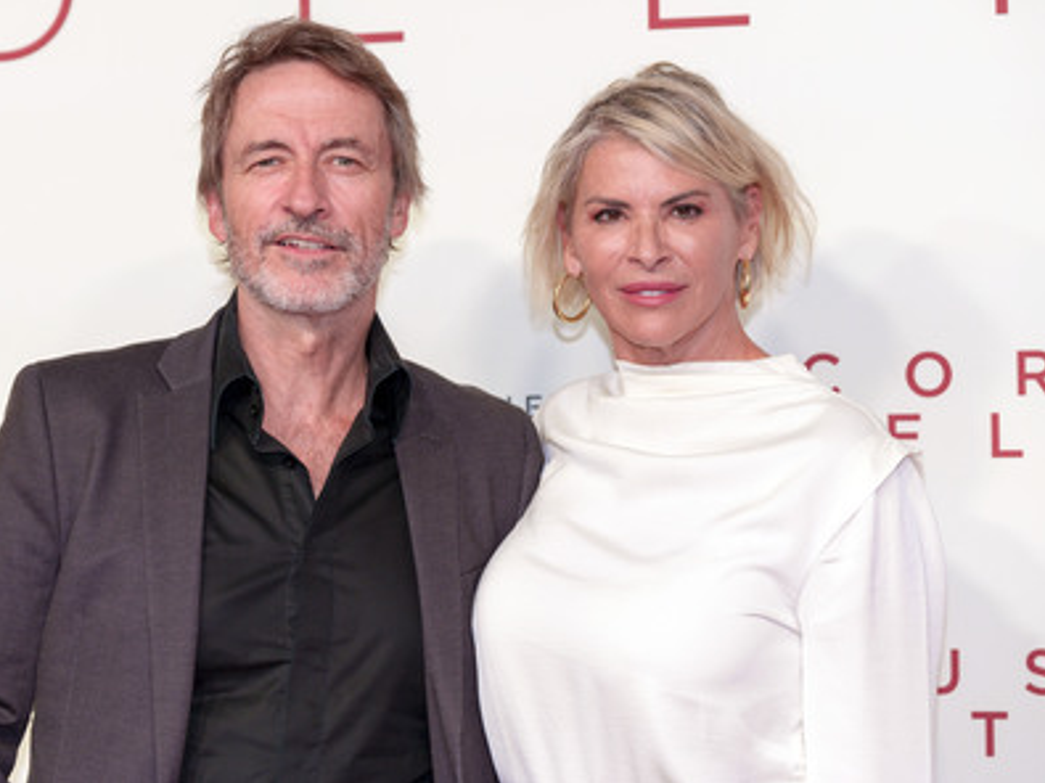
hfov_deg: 16.3
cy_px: 369
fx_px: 3652
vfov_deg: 12.2
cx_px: 454
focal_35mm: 121
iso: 320
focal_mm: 105
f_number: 4
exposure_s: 1/250
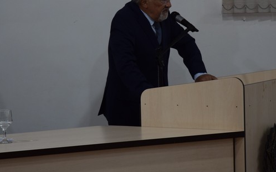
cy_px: 49
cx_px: 142
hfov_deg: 13.0
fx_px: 1211
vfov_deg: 8.1
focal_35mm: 161
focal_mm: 70
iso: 800
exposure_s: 1/125
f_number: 4.5
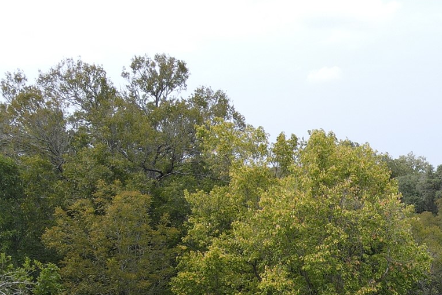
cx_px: 517
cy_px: 439
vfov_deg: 18.1
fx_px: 823
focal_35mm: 67
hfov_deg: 26.9
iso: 100
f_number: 2.8
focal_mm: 4.5
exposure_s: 1/320
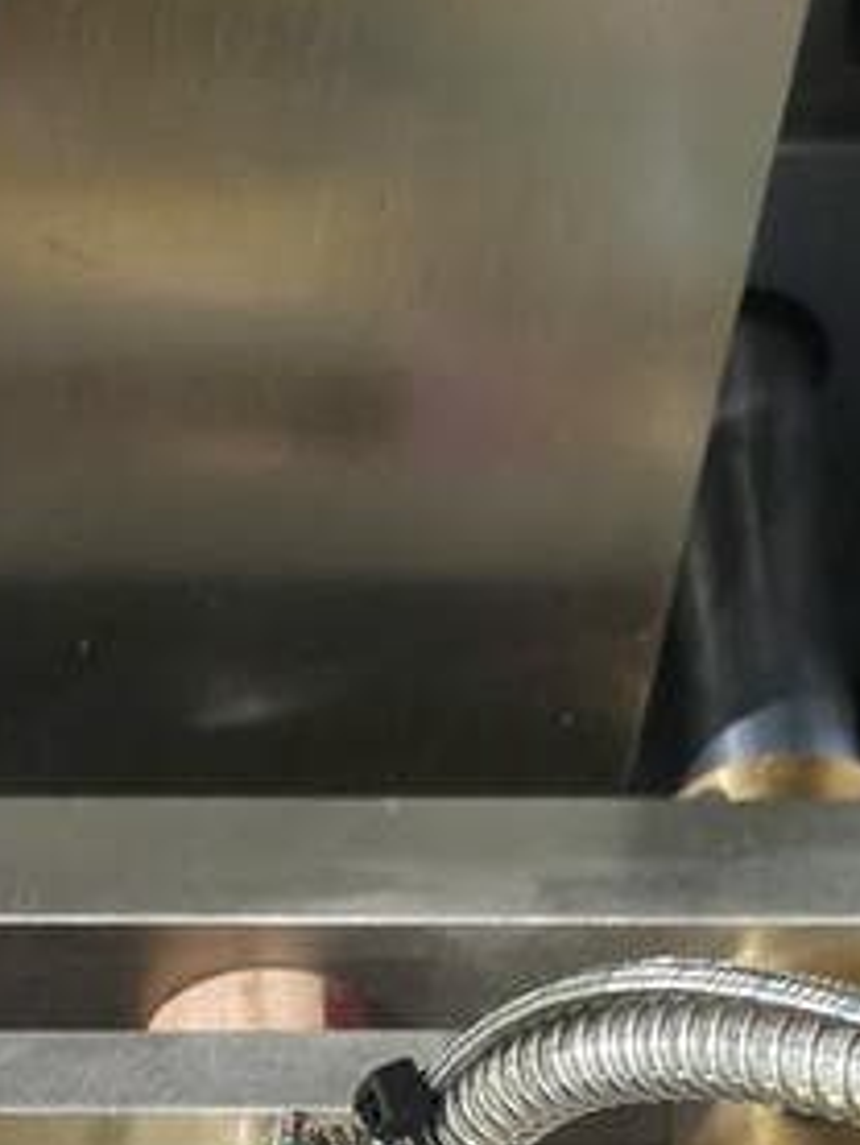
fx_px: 4402
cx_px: -17
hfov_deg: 11.0
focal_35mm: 133
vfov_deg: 13.9
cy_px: 1699
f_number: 1.88
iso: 1250
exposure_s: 1/20
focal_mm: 5.56
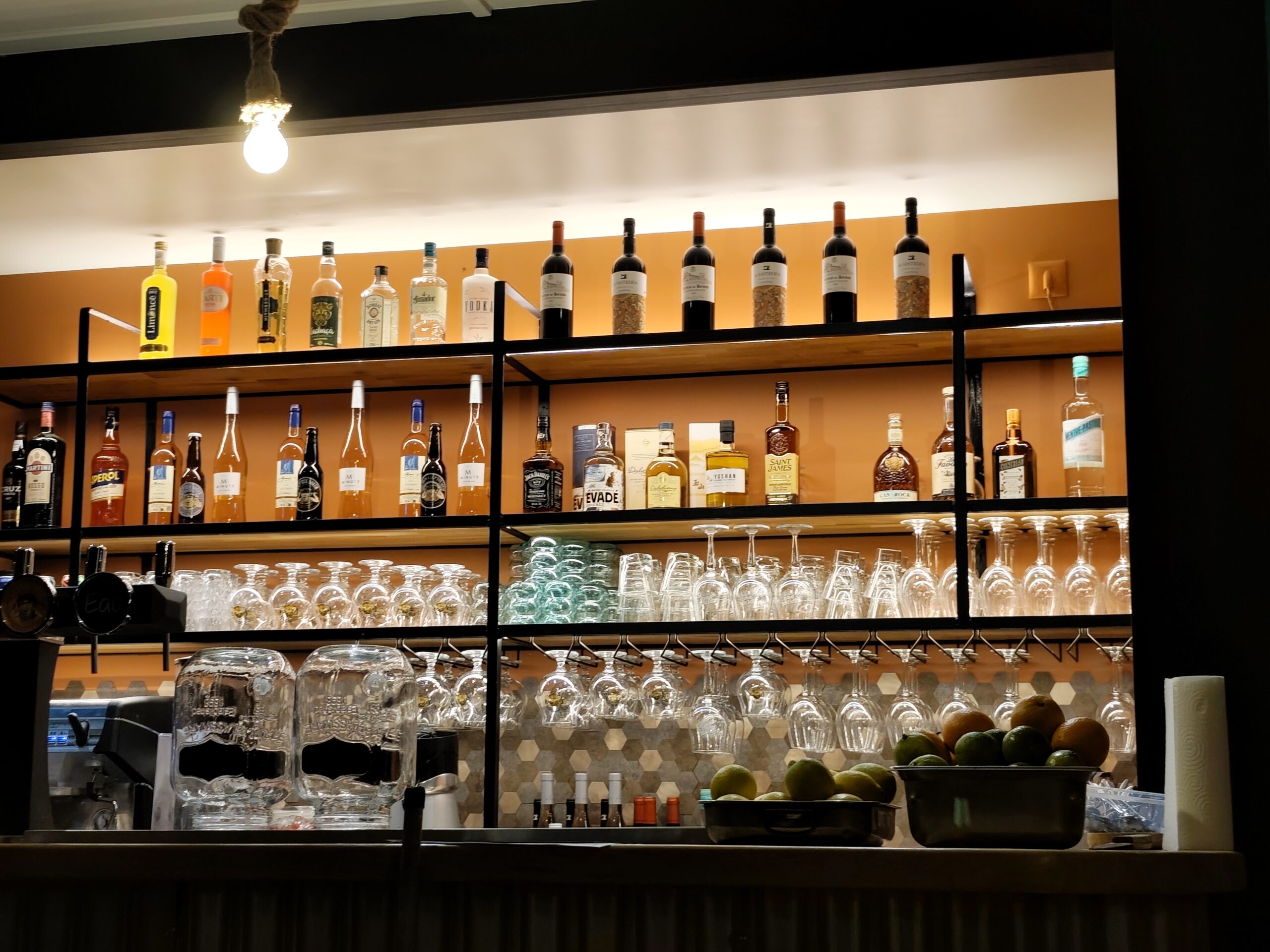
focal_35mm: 57
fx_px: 2091
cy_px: 476
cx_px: 635
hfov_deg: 33.8
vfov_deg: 25.7
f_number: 1.65
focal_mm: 6.19
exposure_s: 1/50
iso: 160
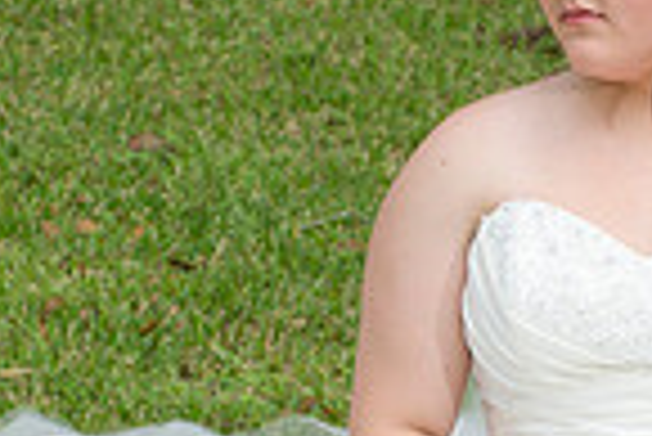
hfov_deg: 4.1
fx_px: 9046
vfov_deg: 2.8
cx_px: 418
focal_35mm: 499
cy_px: 458
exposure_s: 1/125
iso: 320
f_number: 7.1
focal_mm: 125
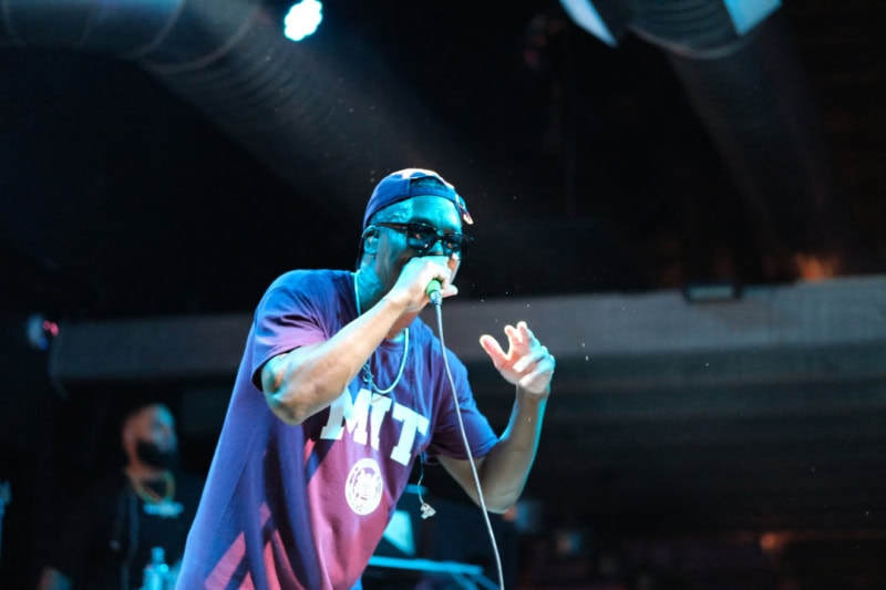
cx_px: 443
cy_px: 295
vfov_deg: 16.3
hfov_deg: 24.2
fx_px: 2067
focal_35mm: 84
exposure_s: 1/210
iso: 8000
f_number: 1.4
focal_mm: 56
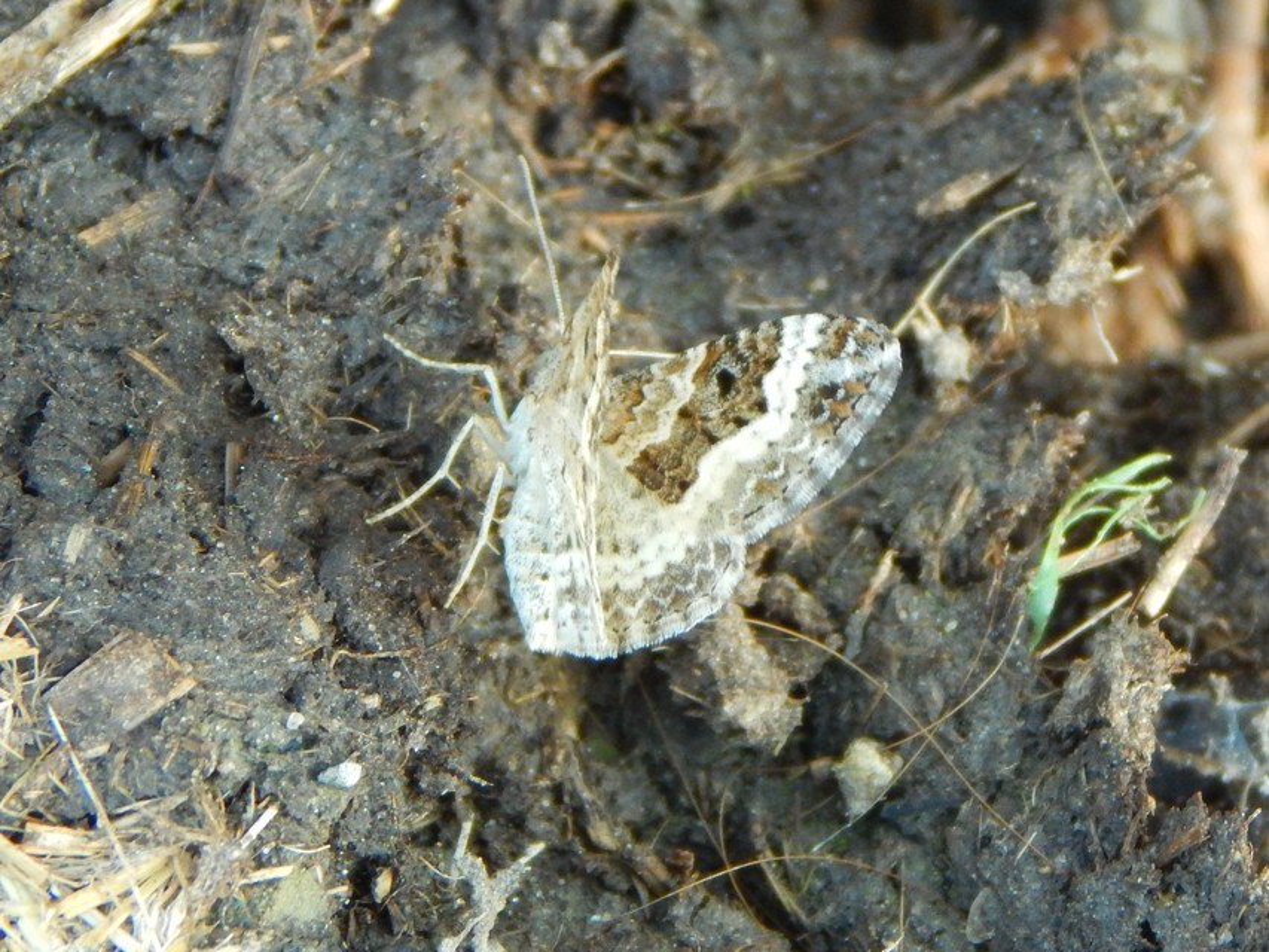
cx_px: 634
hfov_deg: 7.9
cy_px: 476
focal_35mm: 250
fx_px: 9166
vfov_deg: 5.9
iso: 400
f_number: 5.6
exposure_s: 1/100
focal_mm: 44.9
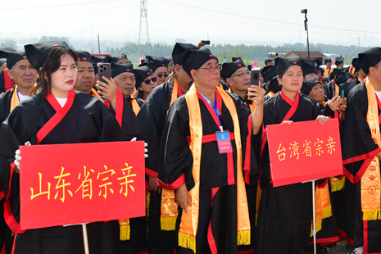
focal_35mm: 55
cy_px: 123
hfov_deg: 35.4
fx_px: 582
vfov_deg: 24.6
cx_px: 290
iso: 160
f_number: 9
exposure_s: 1/250
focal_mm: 32
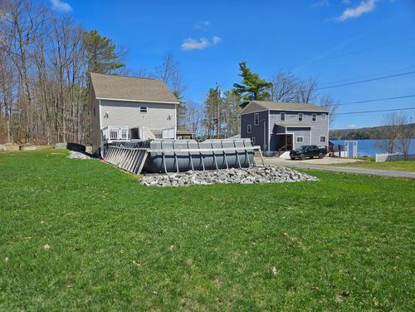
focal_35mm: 23
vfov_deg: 58.9
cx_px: 208
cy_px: 156
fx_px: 276
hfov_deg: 73.9
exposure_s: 1/2476
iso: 25
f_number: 1.8
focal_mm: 5.4
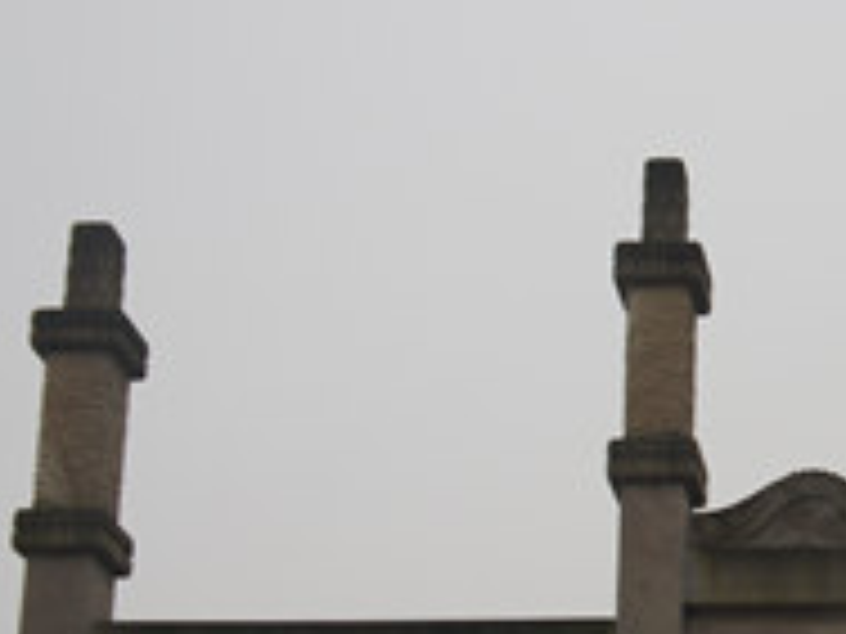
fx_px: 2884
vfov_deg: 12.5
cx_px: 981
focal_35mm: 118
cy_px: 483
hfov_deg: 16.1
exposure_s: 1/160
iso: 200
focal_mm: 28
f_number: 4
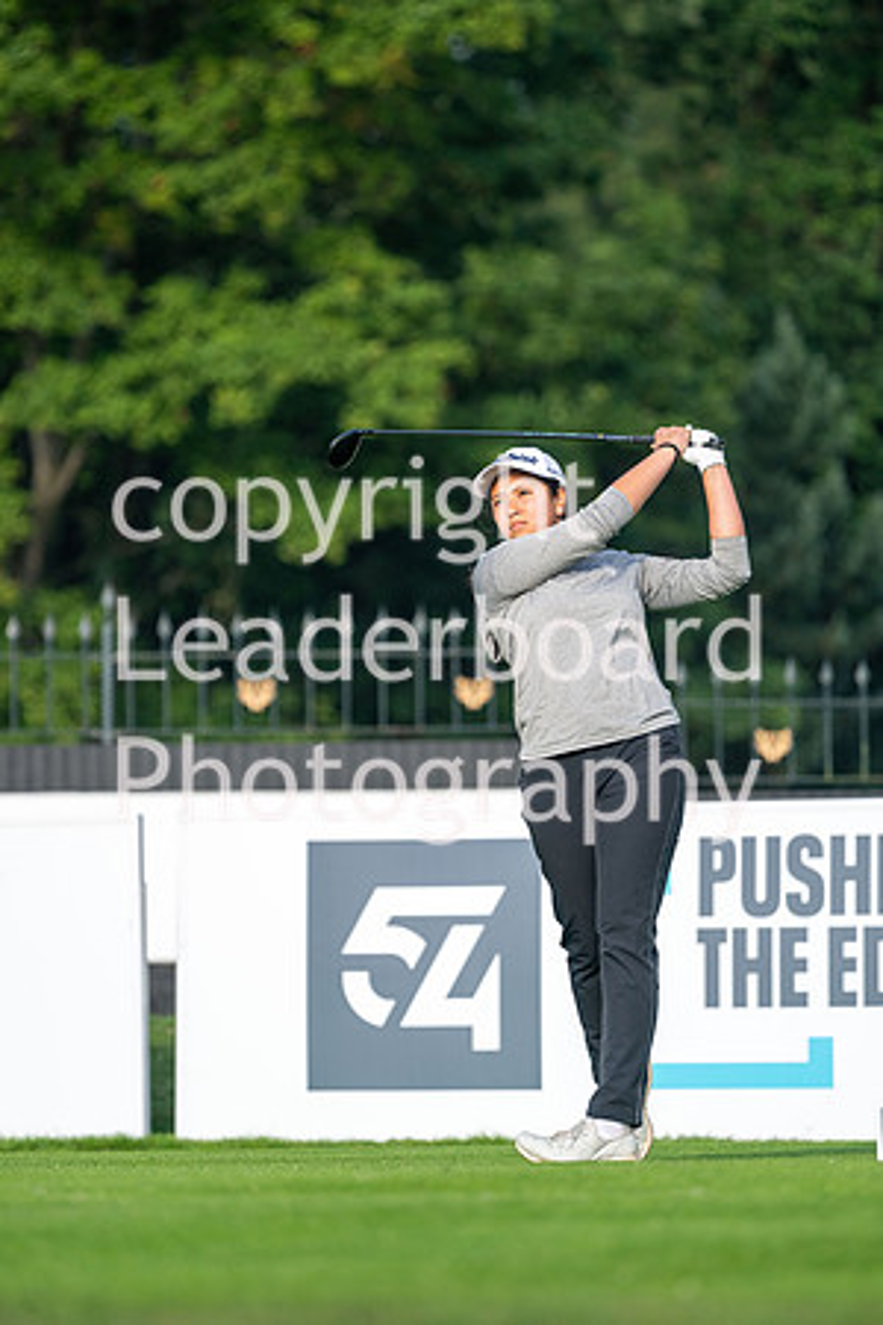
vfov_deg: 6.9
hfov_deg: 4.6
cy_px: 662
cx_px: 442
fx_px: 11037
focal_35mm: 300
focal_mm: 300
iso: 400
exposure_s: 1/2500
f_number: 5
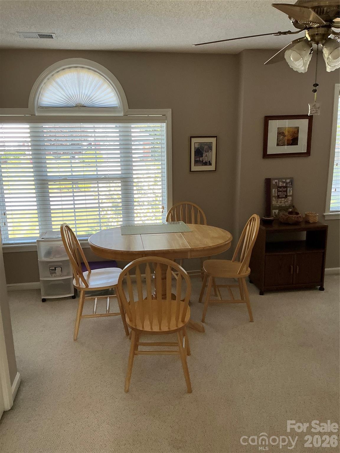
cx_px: 170
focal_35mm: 28
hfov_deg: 49.7
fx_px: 367
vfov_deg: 63.4
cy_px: 226
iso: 80
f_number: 1.8
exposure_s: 1/60
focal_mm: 3
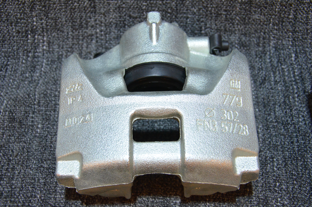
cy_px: 104
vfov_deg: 25.6
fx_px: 454
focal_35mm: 52
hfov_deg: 37.9
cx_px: 156
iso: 2500
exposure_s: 1/200
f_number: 7.1
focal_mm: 35
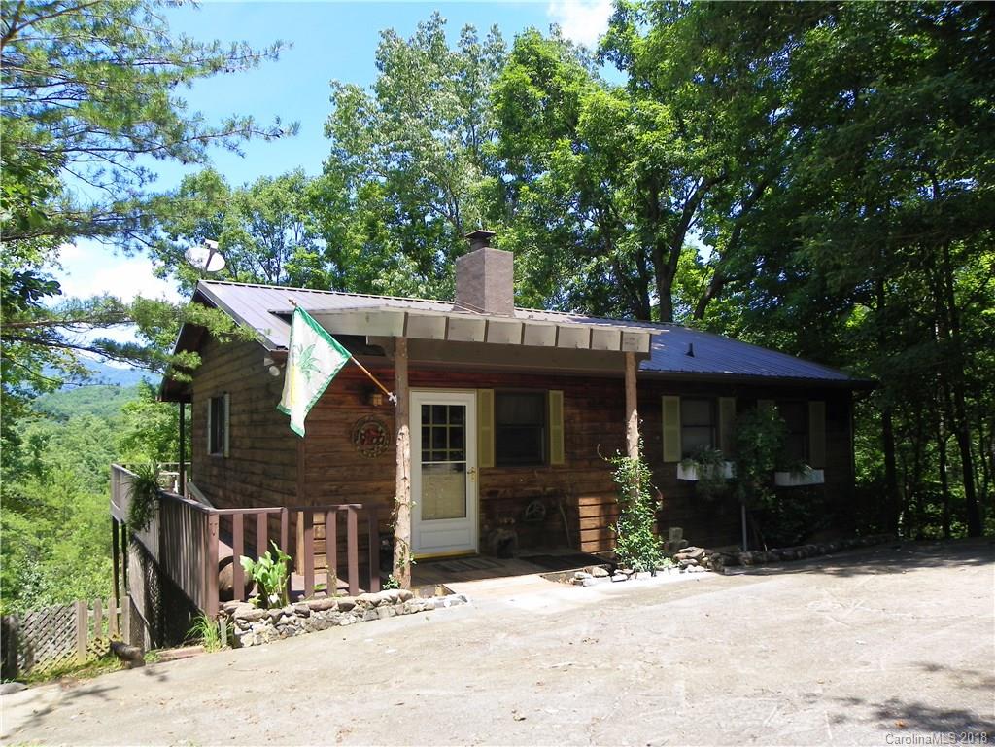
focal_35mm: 26
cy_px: 374
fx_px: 747
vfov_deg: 53.1
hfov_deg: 67.3
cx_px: 498
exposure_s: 1/250
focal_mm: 4.6
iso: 64
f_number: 3.2
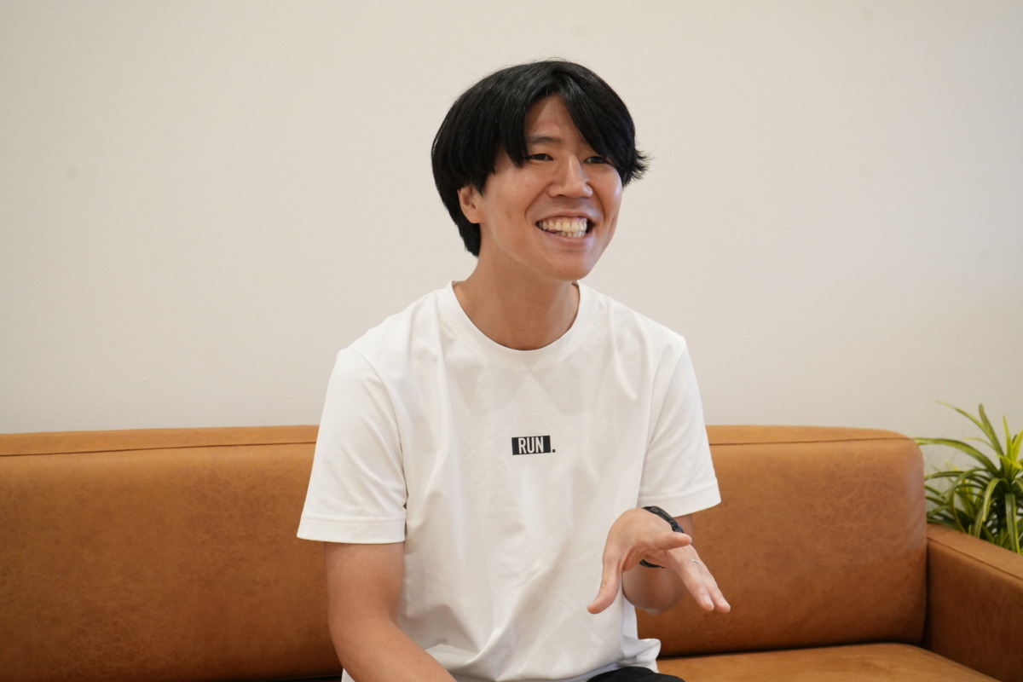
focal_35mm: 41
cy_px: 341
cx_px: 512
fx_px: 1165
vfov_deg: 32.6
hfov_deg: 47.4
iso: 2500
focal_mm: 41
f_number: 6.3
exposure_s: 1/100
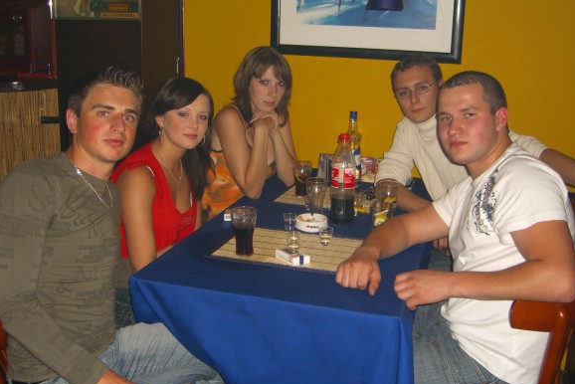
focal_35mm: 41
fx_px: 655
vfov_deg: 32.7
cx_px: 296
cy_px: 176
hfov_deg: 47.4
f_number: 2.8
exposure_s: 1/60
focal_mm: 7.9
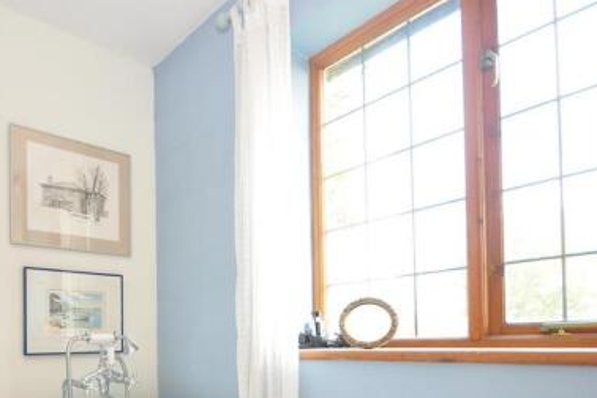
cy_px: 330
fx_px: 431
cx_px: 199
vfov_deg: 46.4
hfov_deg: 67.5
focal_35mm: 26
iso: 200
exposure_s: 1/10
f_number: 4
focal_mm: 10
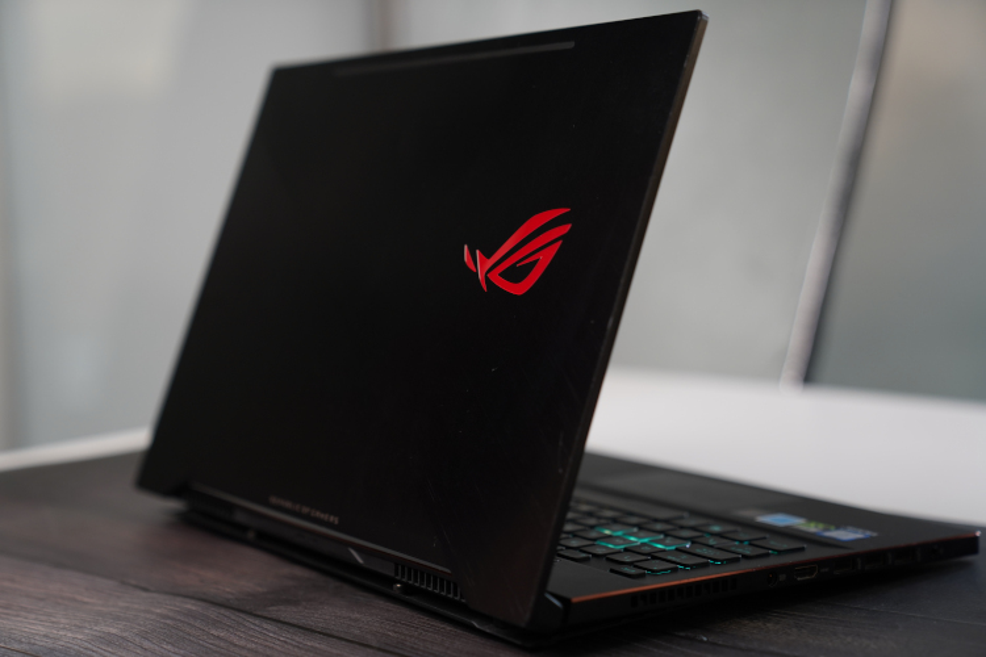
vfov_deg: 21.9
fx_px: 1698
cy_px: 328
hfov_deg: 32.4
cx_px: 493
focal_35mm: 62
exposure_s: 1/60
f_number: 2.8
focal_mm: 62
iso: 500
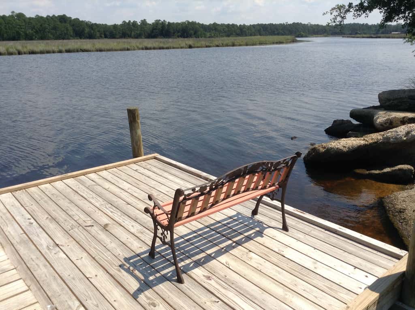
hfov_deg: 55.4
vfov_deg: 42.8
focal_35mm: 33
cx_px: 208
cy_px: 155
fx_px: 395
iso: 32
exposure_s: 1/1524
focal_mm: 3.3
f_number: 2.4
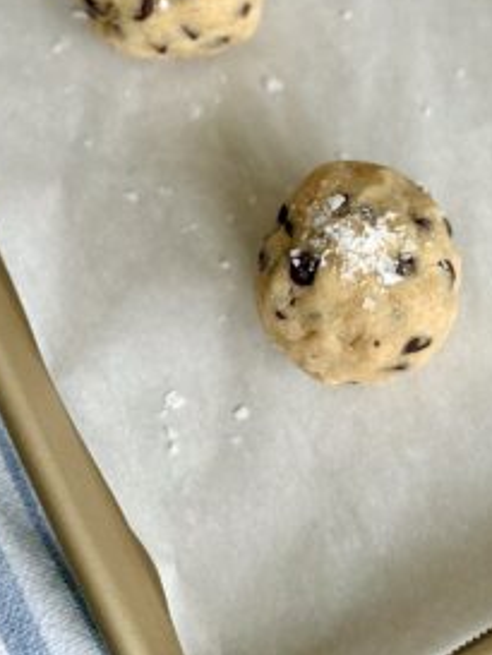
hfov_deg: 16.6
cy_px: 70
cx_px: 419
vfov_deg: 21.8
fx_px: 1666
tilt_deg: -68.1
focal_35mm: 88
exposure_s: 1/456
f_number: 1.78
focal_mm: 6.86
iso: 80
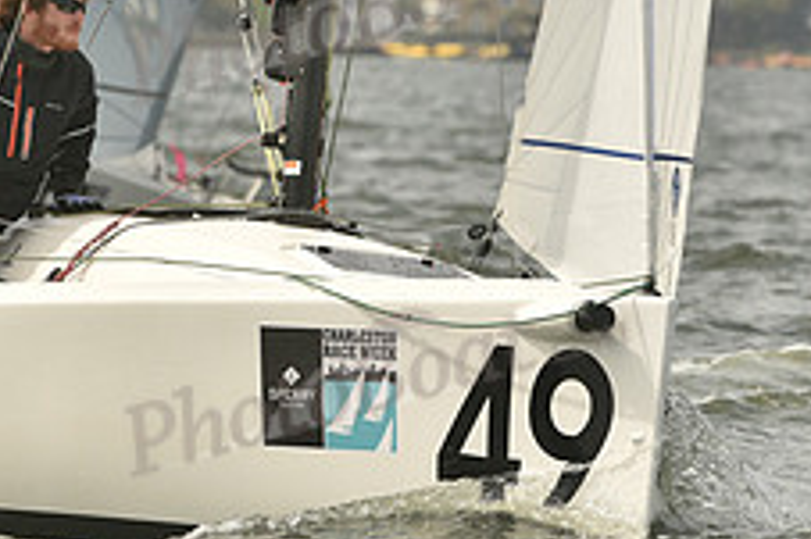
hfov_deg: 2.7
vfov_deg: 1.8
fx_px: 17266
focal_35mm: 767
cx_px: -57
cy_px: 248
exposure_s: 1/1250
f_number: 8
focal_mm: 300
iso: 320
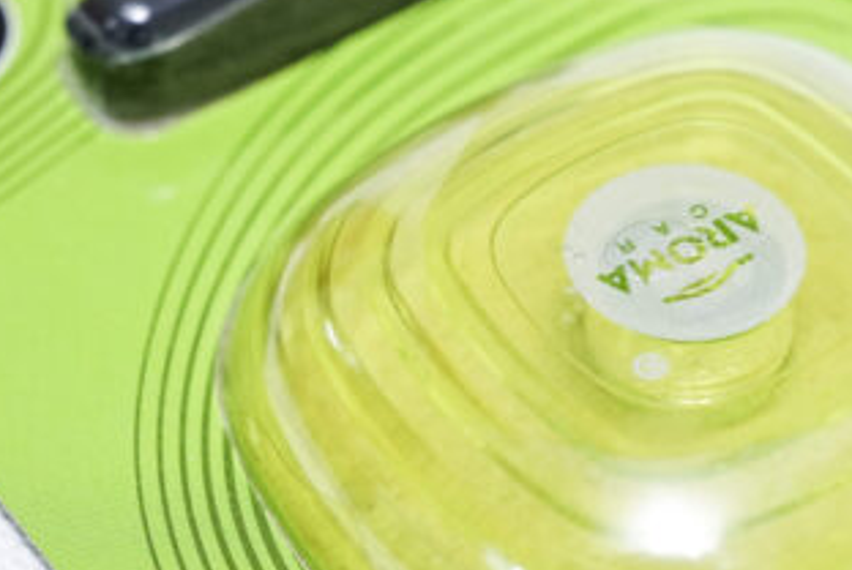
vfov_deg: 8.8
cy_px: 248
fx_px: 3721
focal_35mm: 157
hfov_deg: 13.0
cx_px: 568
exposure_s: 1/250
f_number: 8
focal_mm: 70
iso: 3200
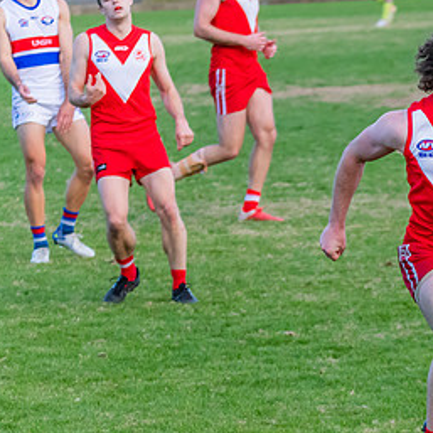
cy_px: 350
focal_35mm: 365
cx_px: 469
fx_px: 5165
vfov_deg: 4.8
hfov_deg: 4.8
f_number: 5
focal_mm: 150
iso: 2500
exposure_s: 1/1600
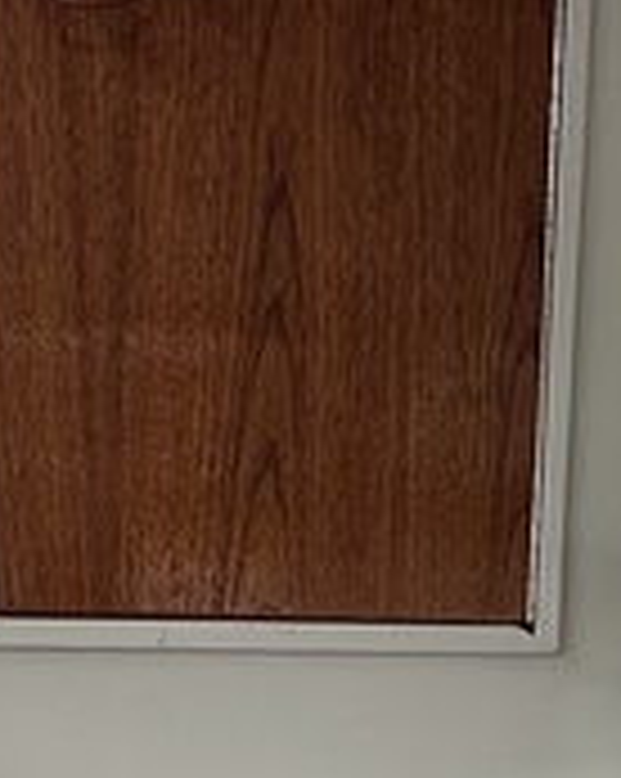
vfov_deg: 15.5
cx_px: 194
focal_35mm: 95
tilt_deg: -17.4
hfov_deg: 16.1
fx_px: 2186
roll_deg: +1.3
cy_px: 1619
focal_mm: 2.22
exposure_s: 1/118
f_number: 2.2
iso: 40
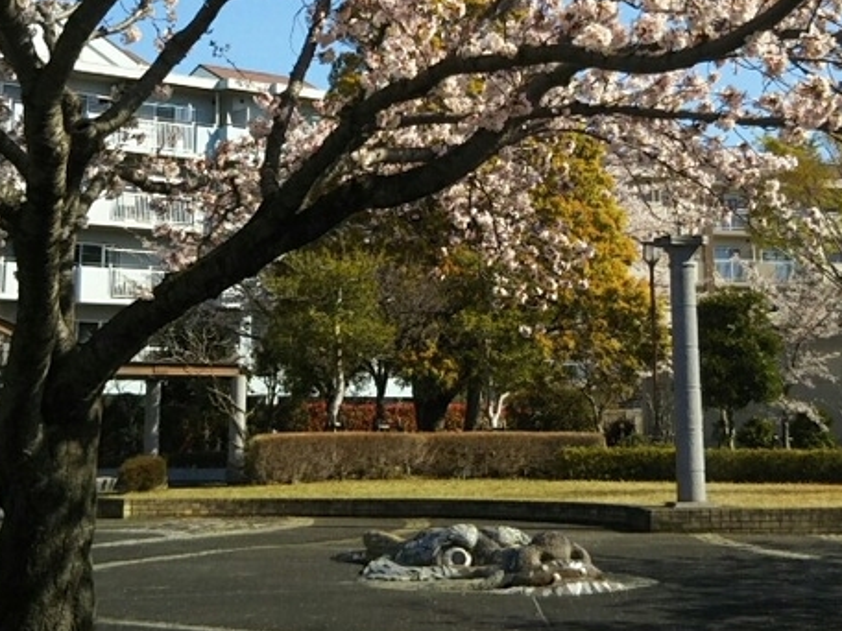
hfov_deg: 24.7
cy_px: -11
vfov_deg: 18.2
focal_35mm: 79
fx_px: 1922
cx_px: 430
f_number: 2.2
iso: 25
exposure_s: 1/961
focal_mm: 4
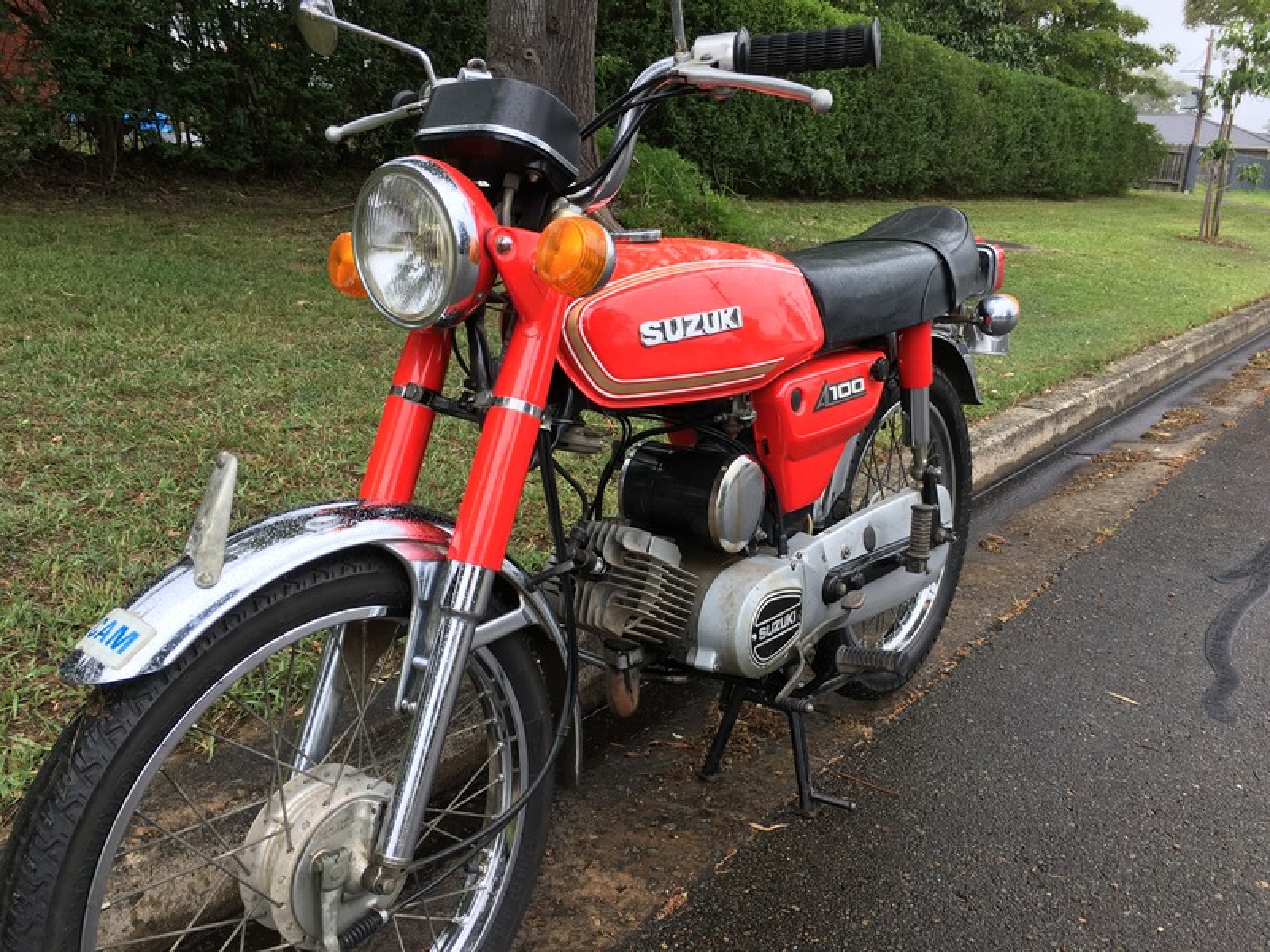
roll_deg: -3.2
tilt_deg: -16.7
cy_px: 476
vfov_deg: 48.2
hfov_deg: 61.7
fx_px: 1064
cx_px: 635
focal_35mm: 29
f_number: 2.2
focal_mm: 4.15
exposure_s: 1/353
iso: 25
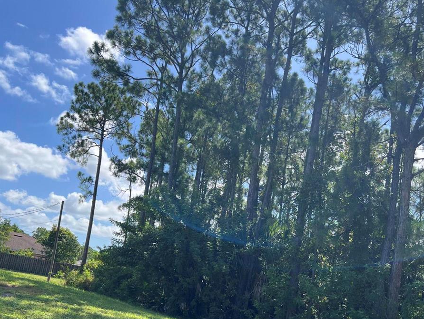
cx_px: 213
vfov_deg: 40.2
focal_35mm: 35
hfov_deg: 52.6
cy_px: 215
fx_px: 429
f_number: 1.5
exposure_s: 1/2165
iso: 50
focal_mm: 5.7
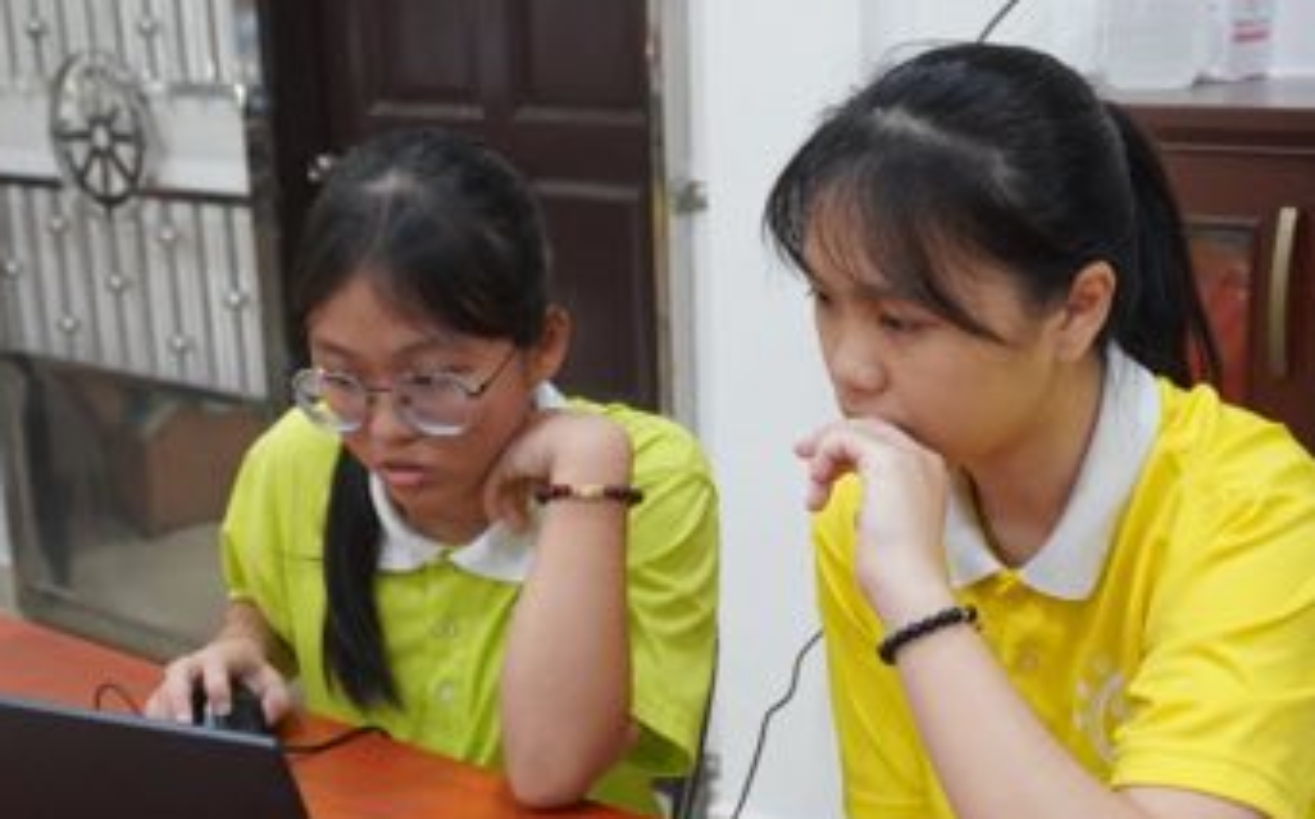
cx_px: 638
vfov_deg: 23.9
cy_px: 546
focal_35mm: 54
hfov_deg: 37.7
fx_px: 1923
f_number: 4.5
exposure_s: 1/160
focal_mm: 25
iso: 5000
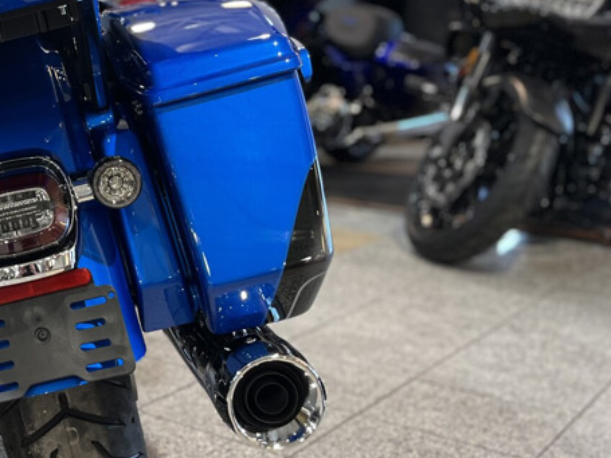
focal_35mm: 61
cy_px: 113
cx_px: -61
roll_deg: -1.8
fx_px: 1076
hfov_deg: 28.7
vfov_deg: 23.8
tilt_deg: -6.0
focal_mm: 5.1
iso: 160
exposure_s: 1/60
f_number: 1.6
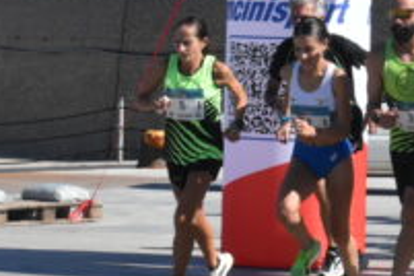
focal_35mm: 208
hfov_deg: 9.5
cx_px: 704
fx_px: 2392
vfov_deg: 6.6
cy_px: -14
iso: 1600
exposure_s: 1/1250
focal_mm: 40
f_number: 18
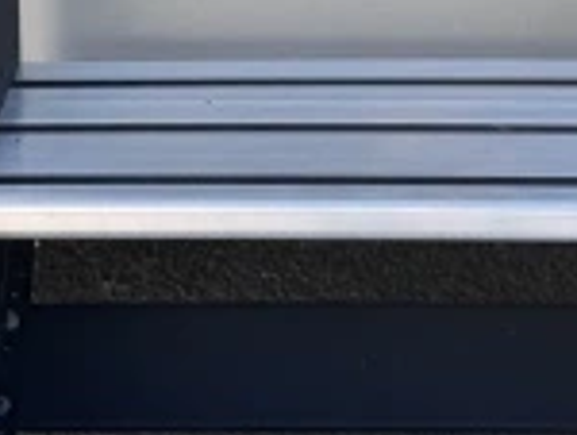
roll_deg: +1.4
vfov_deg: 10.8
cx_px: 300
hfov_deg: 15.4
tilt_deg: -9.8
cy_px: -370
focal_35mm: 128
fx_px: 2137
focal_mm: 6.76
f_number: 1.78
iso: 80
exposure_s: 1/858
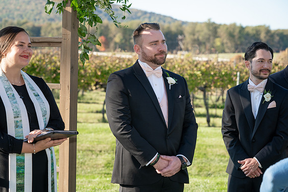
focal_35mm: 100
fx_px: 797
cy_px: 94
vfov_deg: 13.8
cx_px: 147
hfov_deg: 20.5
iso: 100
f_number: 5.6
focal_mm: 97
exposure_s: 1/125
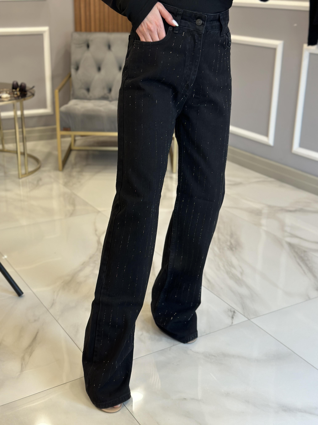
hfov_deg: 30.3
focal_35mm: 48
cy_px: 212
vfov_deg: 39.7
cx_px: 159
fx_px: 588
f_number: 1.78
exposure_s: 1/100
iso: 100
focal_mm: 6.86
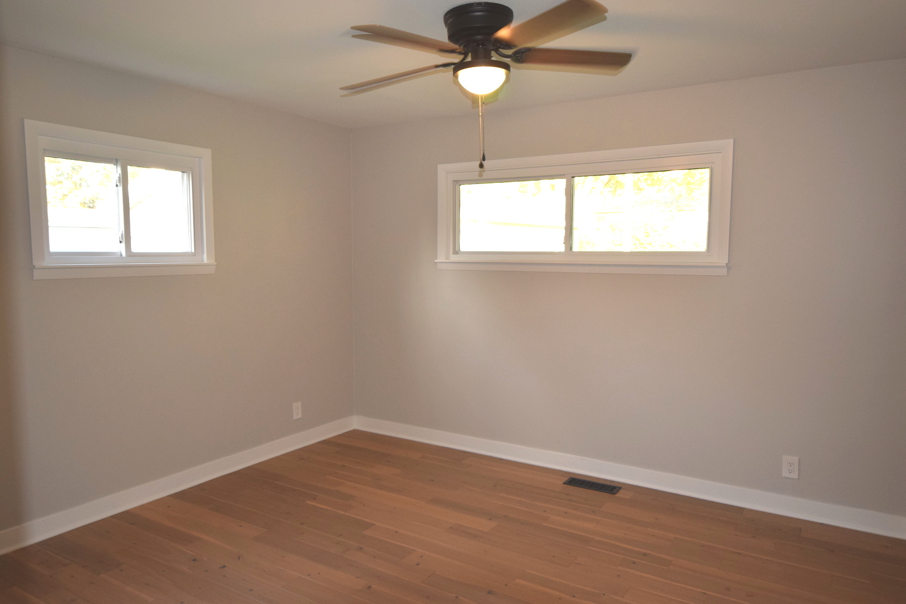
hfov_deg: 70.4
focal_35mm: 26
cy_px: 302
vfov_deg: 50.4
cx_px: 453
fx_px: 642
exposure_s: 1/60
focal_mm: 17
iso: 800
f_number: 4.2
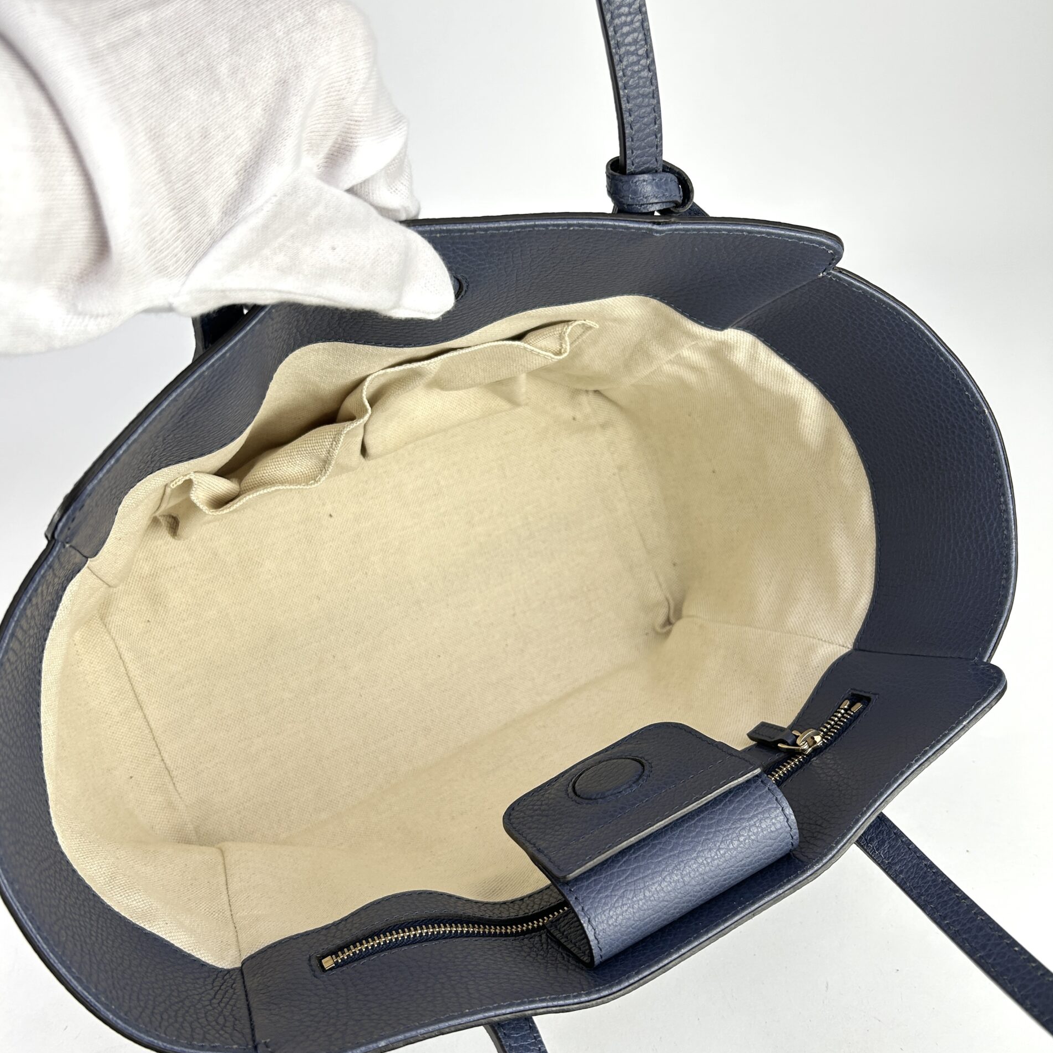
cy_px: 558
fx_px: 1067
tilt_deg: -36.8
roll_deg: +7.3
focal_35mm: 31
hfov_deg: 52.5
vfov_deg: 52.5
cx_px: 523
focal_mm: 5.7
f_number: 1.5
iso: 32
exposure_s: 1/114
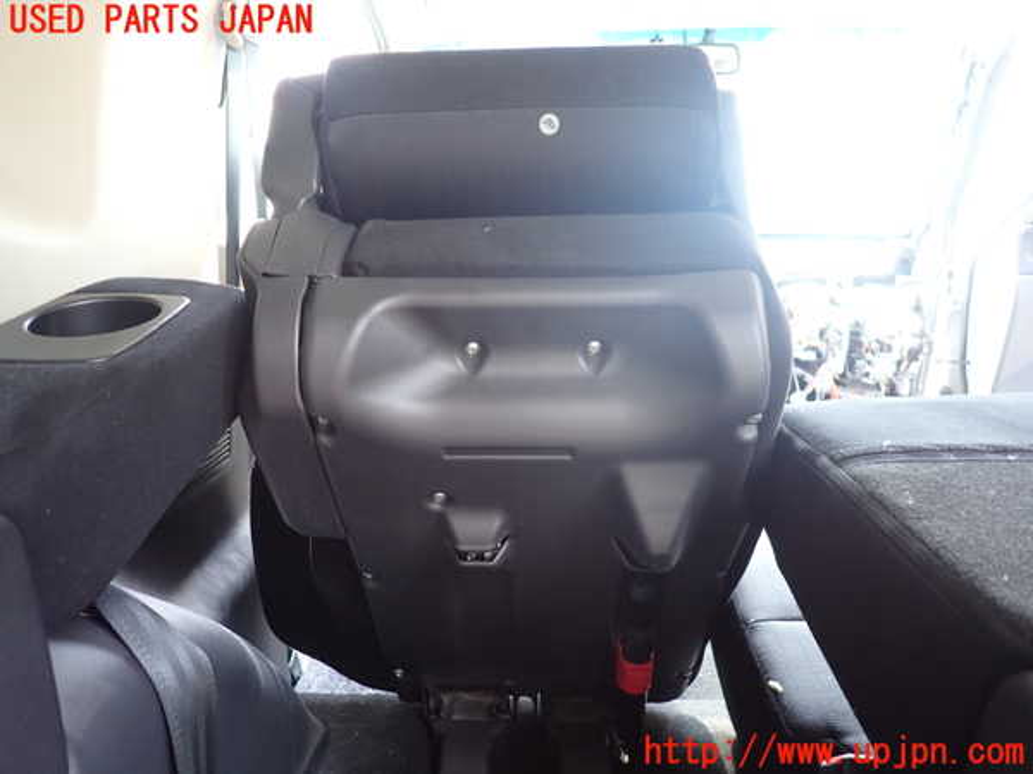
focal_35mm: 25
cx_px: 516
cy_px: 387
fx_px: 746
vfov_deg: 54.9
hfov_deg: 69.4
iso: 200
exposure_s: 1/50
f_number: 2
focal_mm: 4.5
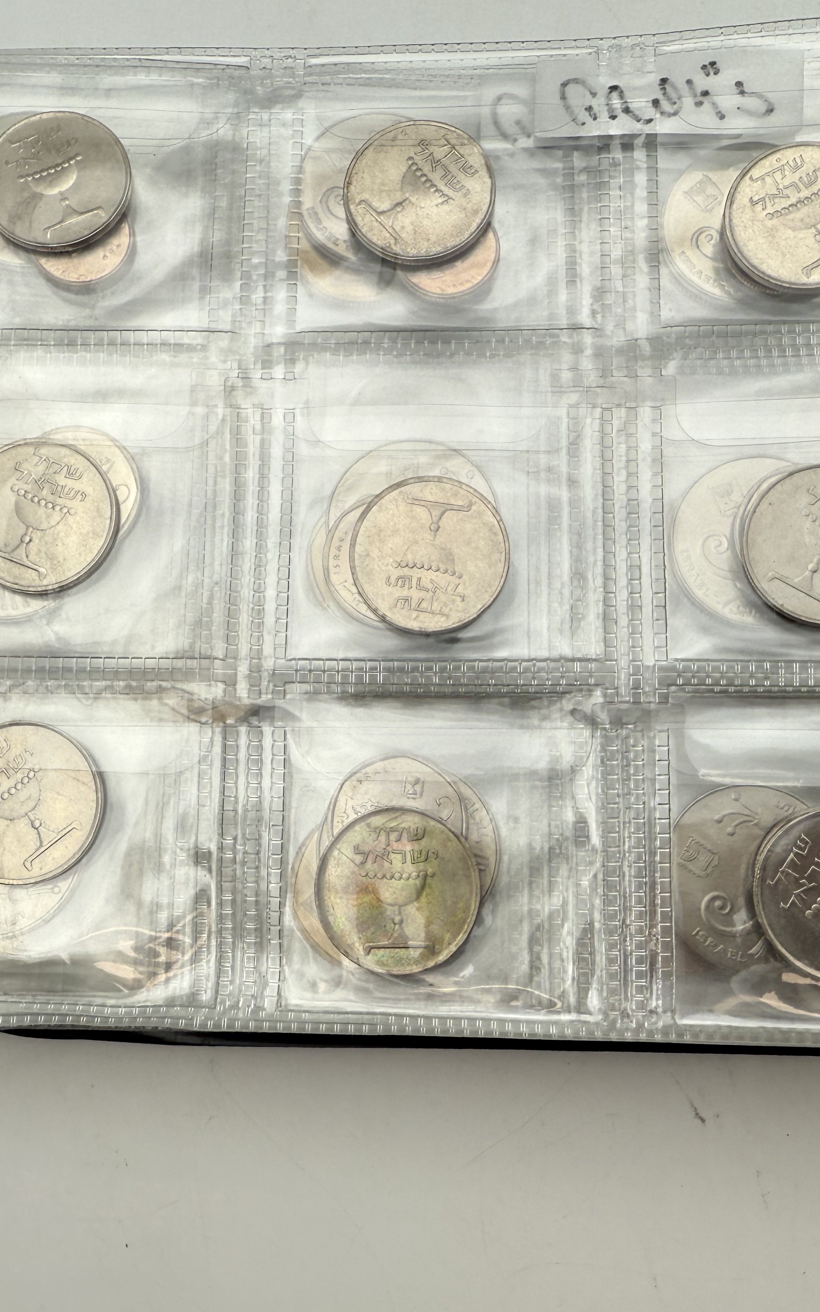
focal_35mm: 34
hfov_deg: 37.2
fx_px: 1216
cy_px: 656
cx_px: 471
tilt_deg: -79.4
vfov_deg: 56.7
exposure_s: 1/371
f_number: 2.2
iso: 40
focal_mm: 2.22
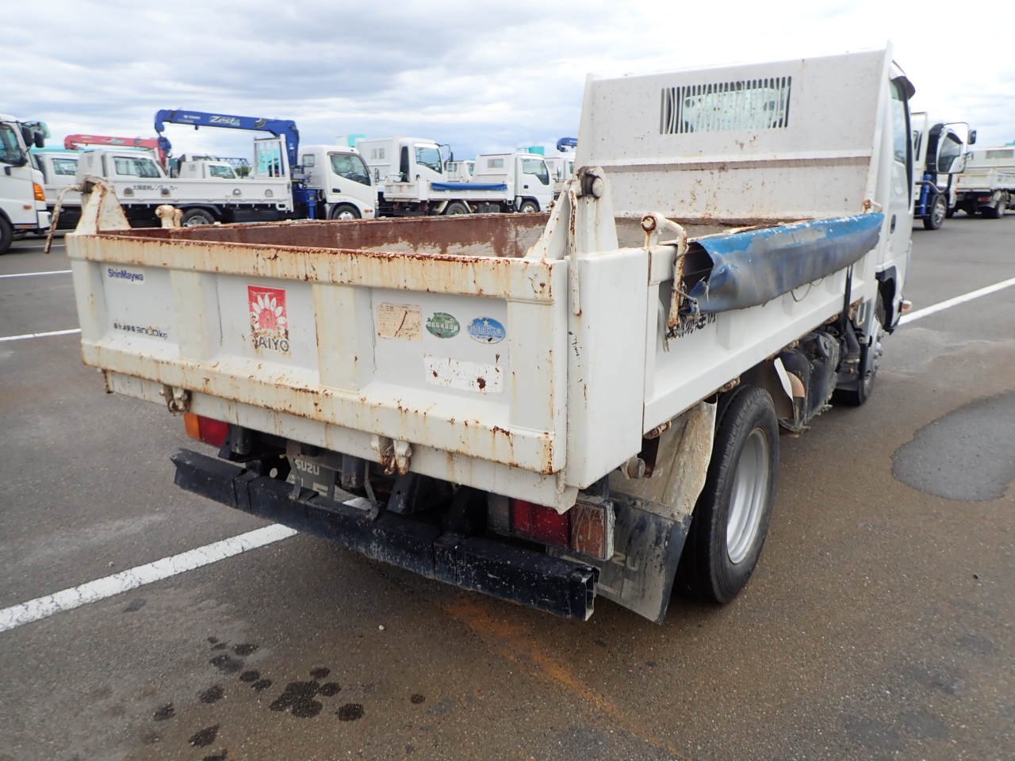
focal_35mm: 25
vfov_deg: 54.9
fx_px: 733
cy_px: 380
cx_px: 508
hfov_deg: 69.4
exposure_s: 1/640
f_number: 2.8
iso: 100
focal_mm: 4.5
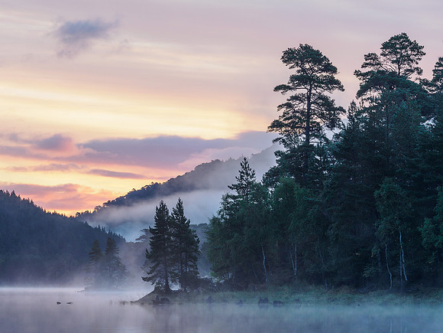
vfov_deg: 6.5
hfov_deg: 8.6
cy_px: 166
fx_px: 2943
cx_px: 222
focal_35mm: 230
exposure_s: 1/25
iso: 200
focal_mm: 115
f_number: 7.1
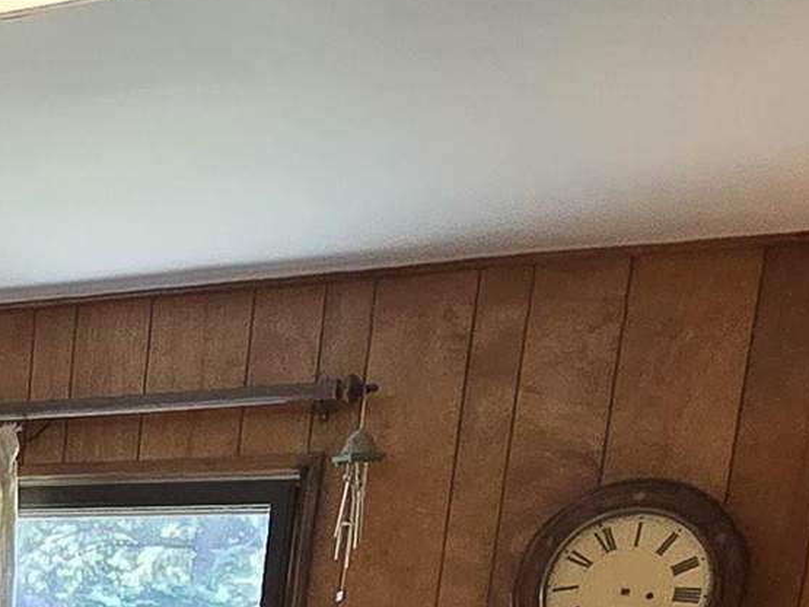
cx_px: -398
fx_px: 1682
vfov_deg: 16.8
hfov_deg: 22.3
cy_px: 1099
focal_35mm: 72
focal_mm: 2.2
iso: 250
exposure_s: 1/60
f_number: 2.2
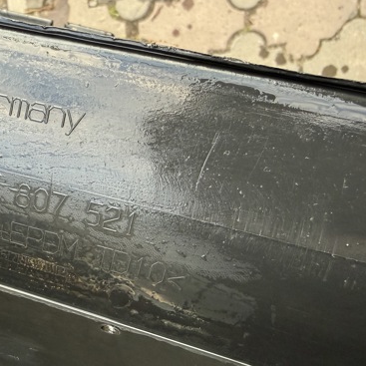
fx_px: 443
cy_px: 190
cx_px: 104
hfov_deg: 43.8
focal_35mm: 37
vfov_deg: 44.9
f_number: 2.2
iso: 320
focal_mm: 2.22
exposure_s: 1/90
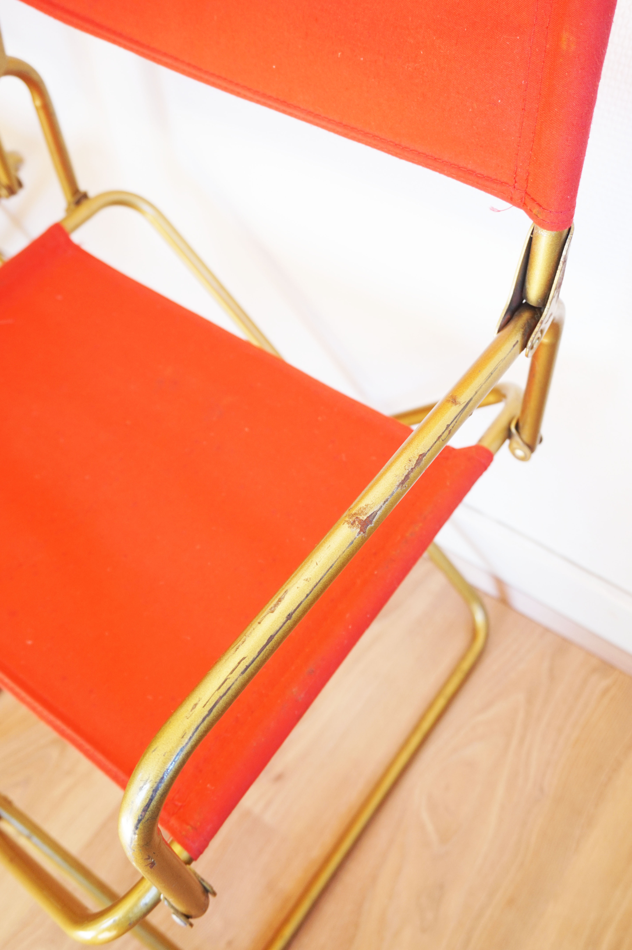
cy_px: 475
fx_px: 909
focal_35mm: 34
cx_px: 316
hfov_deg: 38.3
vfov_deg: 55.1
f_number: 4
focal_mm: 23
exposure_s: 1/60
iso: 320
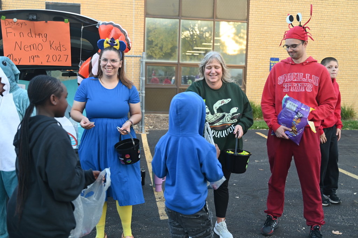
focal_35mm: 37
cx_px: 179
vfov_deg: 35.9
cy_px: 119
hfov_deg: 51.9
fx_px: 368
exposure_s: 1/200
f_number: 2.8
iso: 400
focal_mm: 37
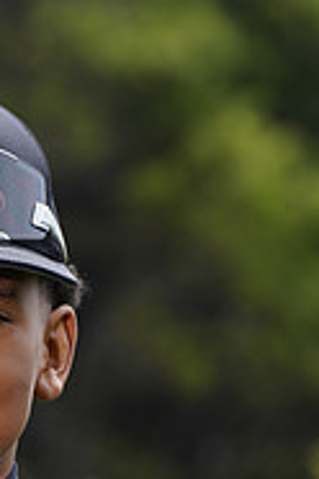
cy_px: 690
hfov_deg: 2.6
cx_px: -81
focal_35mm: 532
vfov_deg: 3.9
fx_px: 7071
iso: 100
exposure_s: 1/250
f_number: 6.3
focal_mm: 171
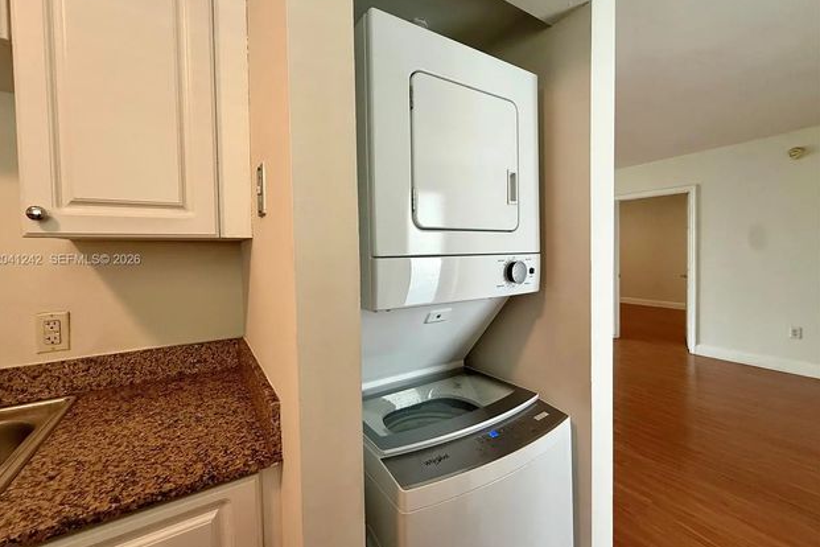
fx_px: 342
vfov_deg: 77.3
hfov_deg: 100.4
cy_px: 260
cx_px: 399
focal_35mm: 15
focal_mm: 2.22
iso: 200
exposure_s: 1/120
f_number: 2.2
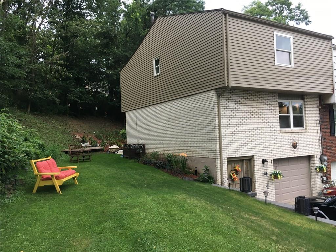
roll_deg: +1.2
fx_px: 281
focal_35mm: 29
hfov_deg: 61.7
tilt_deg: +1.9
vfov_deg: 48.2
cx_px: 168
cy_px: 126
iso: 32
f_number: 2.2
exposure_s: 1/30
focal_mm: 4.15
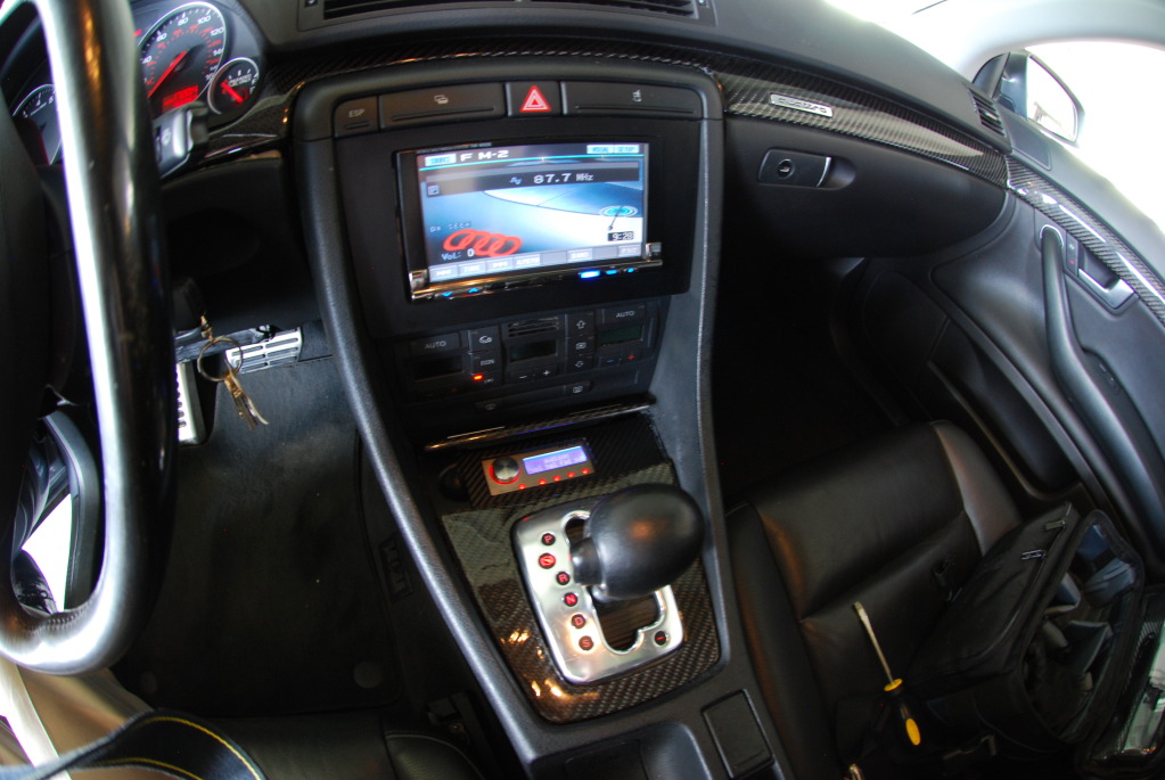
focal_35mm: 16
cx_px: 582
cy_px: 390
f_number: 5
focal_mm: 10.5
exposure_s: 1/4
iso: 400
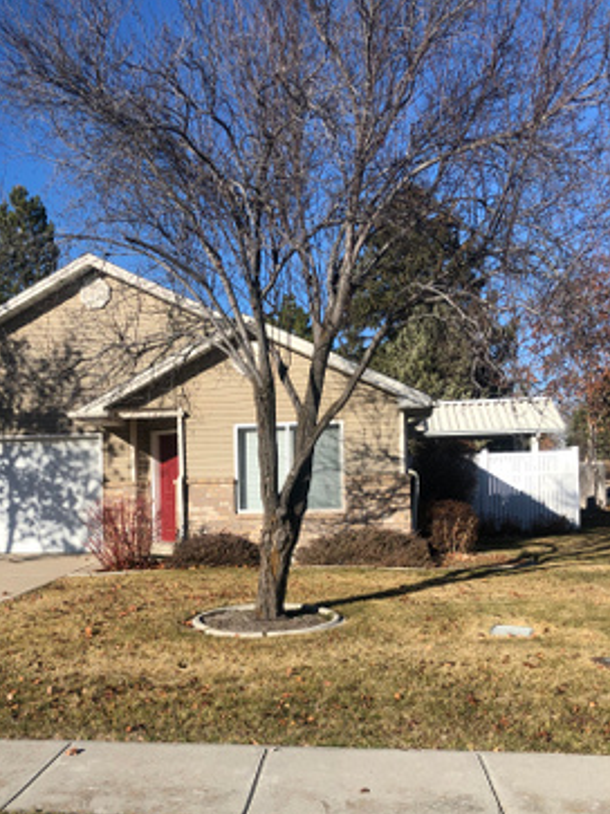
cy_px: 505
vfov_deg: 49.7
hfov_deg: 38.3
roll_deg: +1.9
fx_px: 870
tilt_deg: -1.7
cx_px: 209
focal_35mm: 37
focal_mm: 3.99
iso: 20
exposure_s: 1/2024
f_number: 1.8
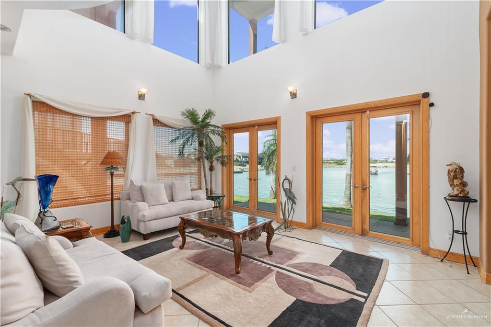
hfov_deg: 96.7
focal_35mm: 16
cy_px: 164
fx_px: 218
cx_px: 246
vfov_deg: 73.8
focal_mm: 16
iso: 160
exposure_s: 1/8
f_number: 9
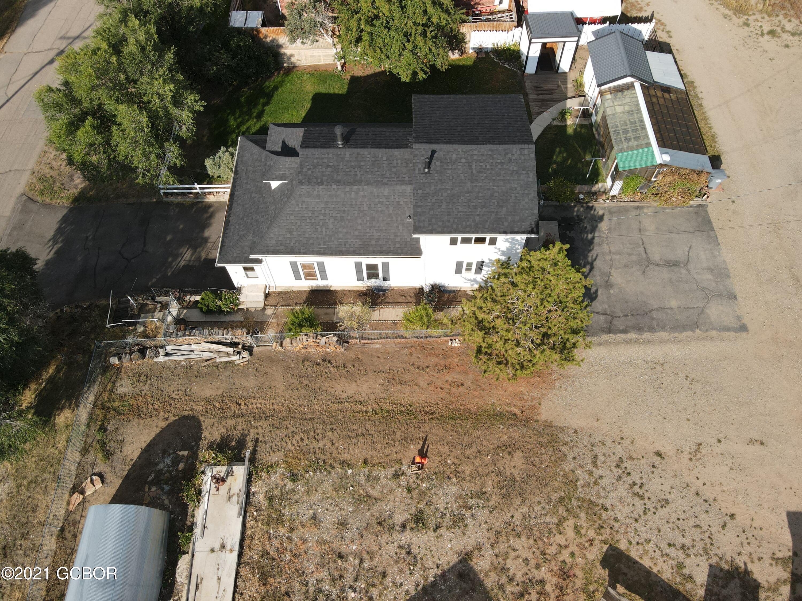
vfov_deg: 56.8
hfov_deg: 71.6
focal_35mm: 24
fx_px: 556
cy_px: 300
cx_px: 401
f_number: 2.8
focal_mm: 4.5
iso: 100
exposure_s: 1/120
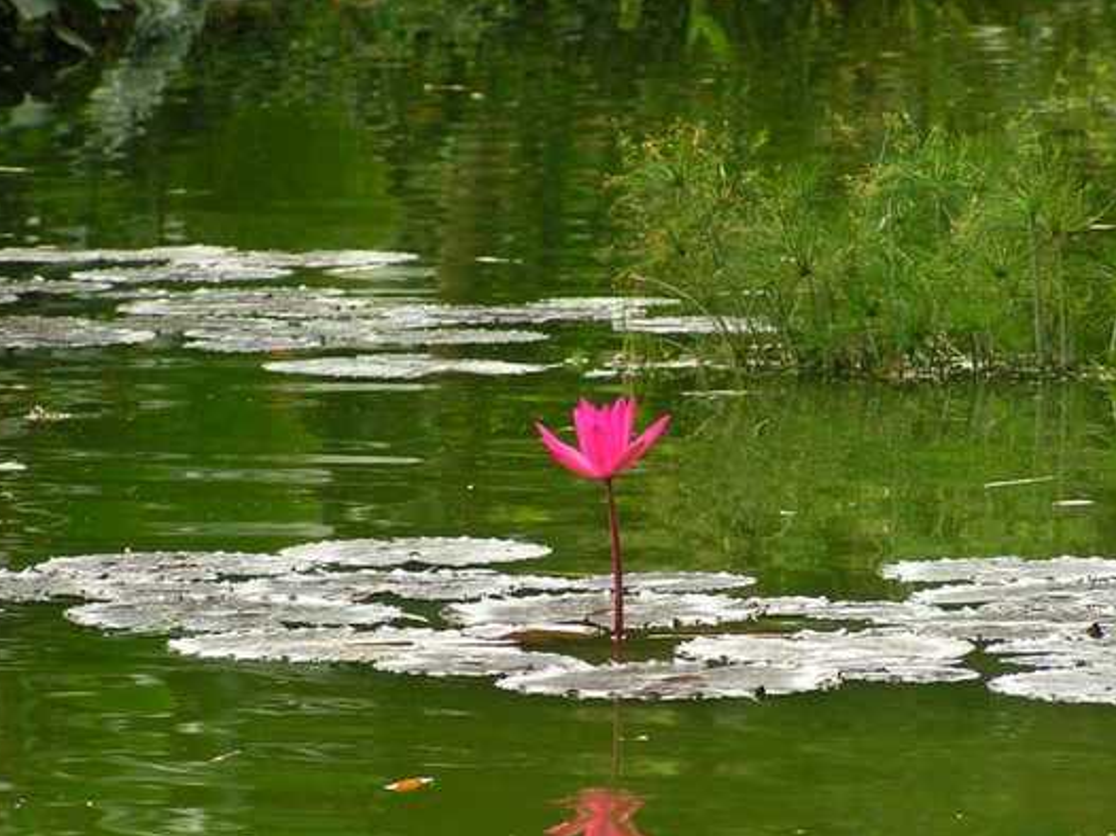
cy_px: 503
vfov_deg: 4.5
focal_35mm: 330
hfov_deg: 6.0
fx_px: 10634
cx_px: 611
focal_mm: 41.4
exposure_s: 1/320
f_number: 3.5
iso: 100
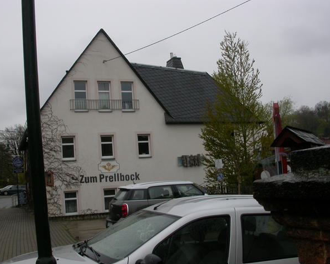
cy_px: 133
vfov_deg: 37.4
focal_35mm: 40
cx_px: 155
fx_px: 391
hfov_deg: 45.7
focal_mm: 7.85
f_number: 6.7
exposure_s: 1/238
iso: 100
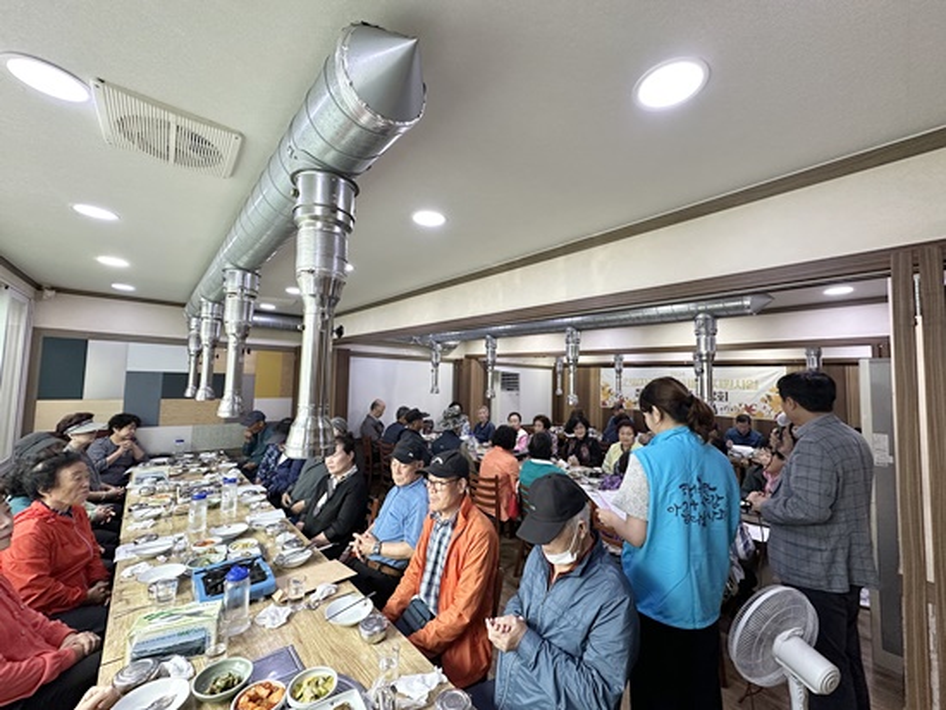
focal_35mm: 14
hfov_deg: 102.0
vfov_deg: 85.7
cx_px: 473
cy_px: 355
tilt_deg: +4.3
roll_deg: -2.1
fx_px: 383
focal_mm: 2.22
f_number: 2.2
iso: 200
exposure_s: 1/60
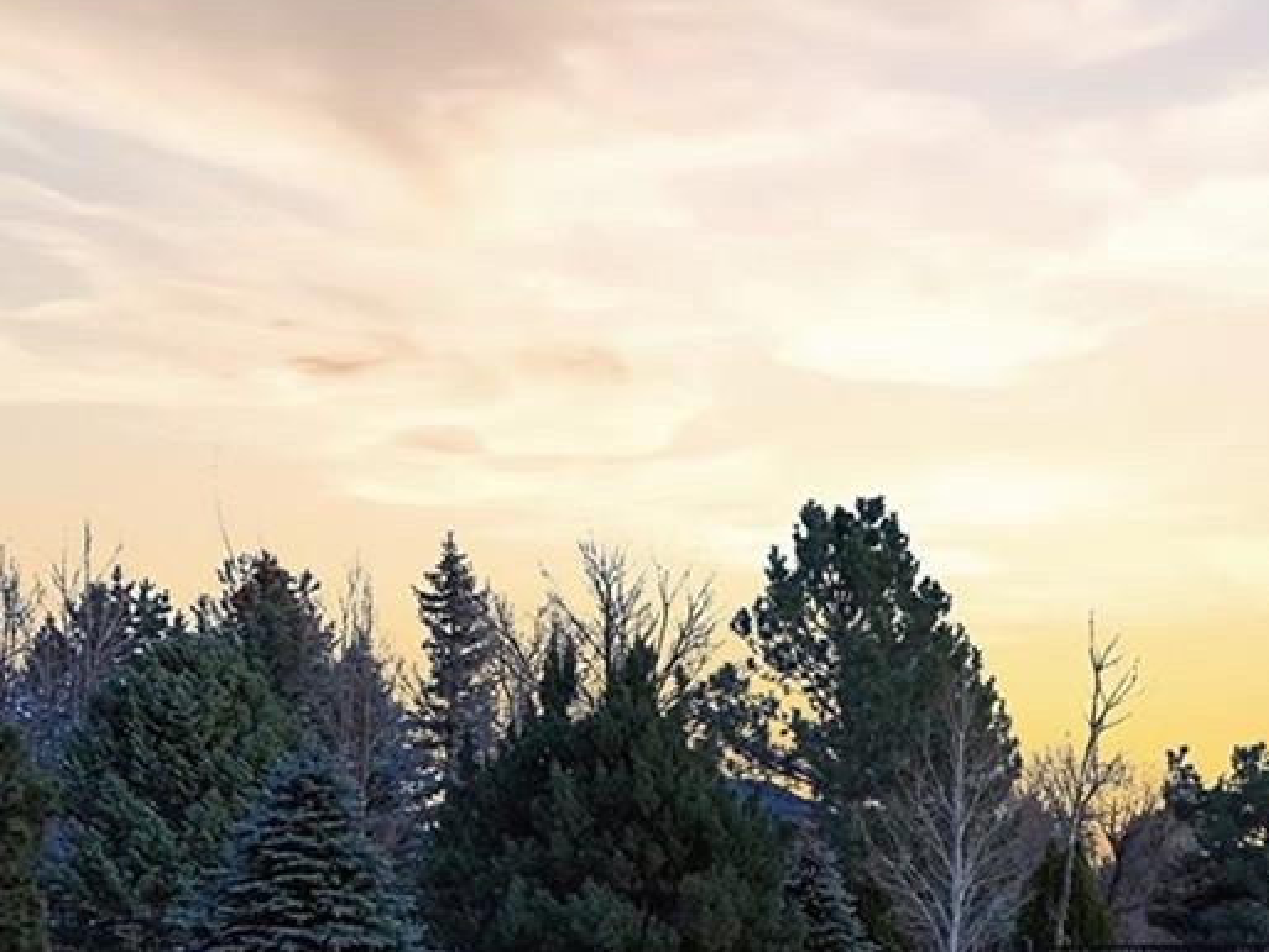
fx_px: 1540
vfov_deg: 31.5
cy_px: 972
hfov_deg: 35.0
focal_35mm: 42
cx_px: 1544
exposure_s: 1/30
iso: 400
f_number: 7.1
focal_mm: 14
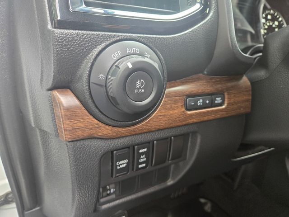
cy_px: 108
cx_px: 144
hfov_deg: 73.9
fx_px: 192
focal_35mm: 23
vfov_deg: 58.9
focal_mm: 5.4
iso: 400
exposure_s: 1/120
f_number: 1.8
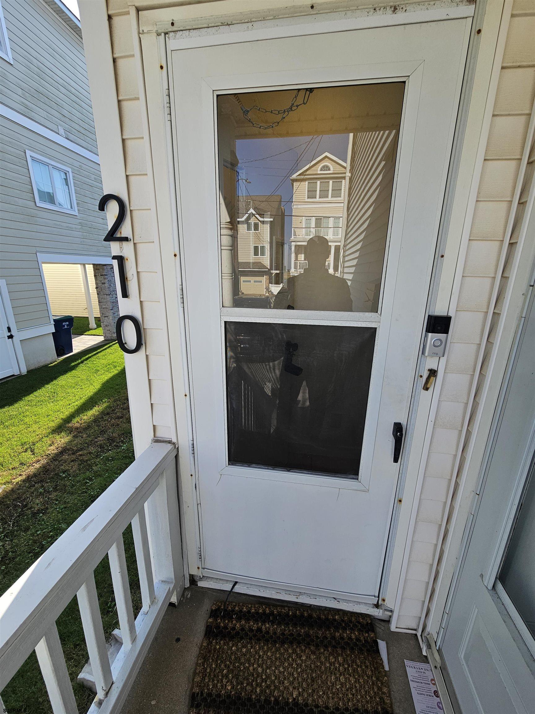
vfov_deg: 106.2
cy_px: 357
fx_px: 268
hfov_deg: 89.9
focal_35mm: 13
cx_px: 268
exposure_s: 1/682
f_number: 2.2
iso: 50
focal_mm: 2.2
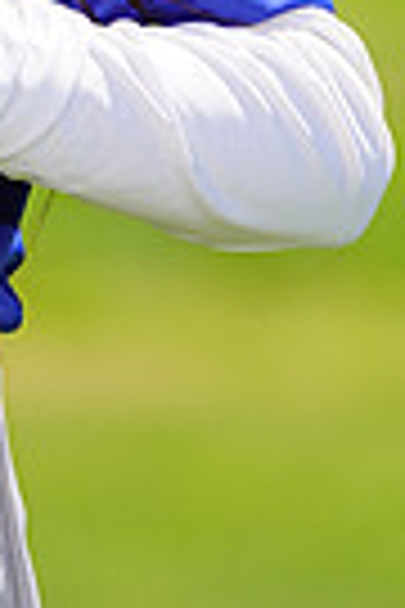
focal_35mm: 1174
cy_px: -558
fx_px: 19810
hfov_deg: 1.2
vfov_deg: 1.8
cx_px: -272
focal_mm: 274
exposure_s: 1/250
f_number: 8
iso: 100
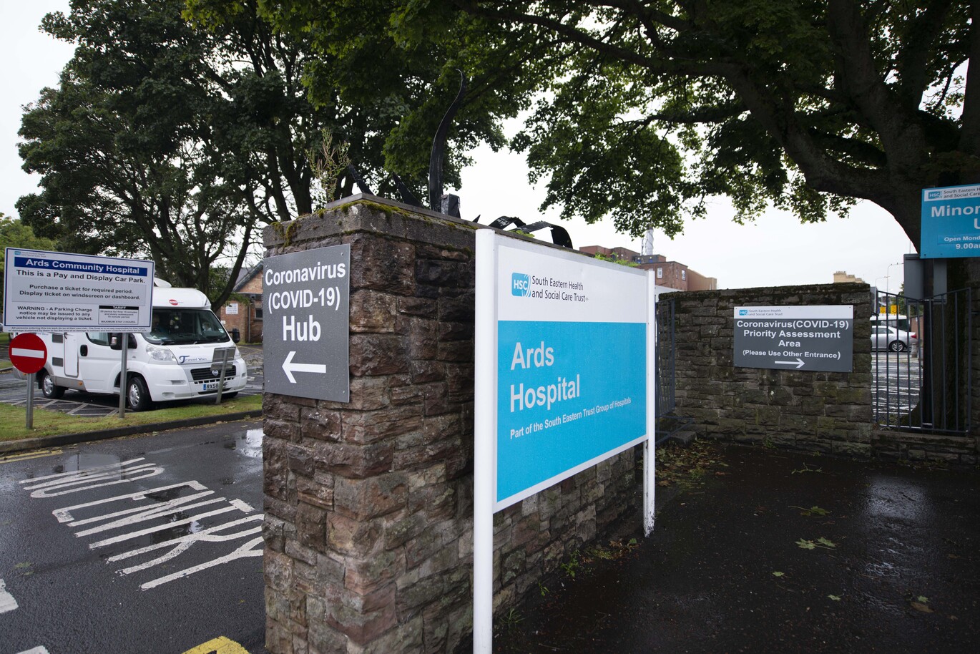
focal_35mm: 18
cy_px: 327
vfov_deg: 67.4
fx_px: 490
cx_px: 490
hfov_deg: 90.0
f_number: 2.8
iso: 360
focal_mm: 18
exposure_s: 1/500
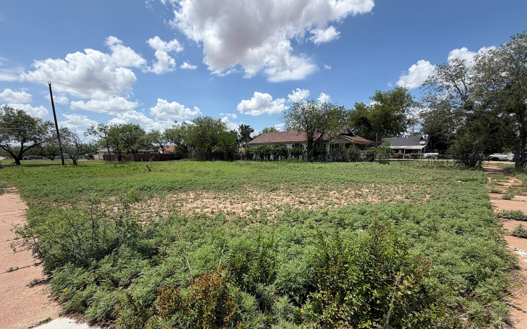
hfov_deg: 101.5
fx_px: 215
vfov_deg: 74.4
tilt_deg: -10.8
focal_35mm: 15
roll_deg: +0.7
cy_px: 188
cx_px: 262
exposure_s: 1/1017
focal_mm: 2.22
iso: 20
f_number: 2.2
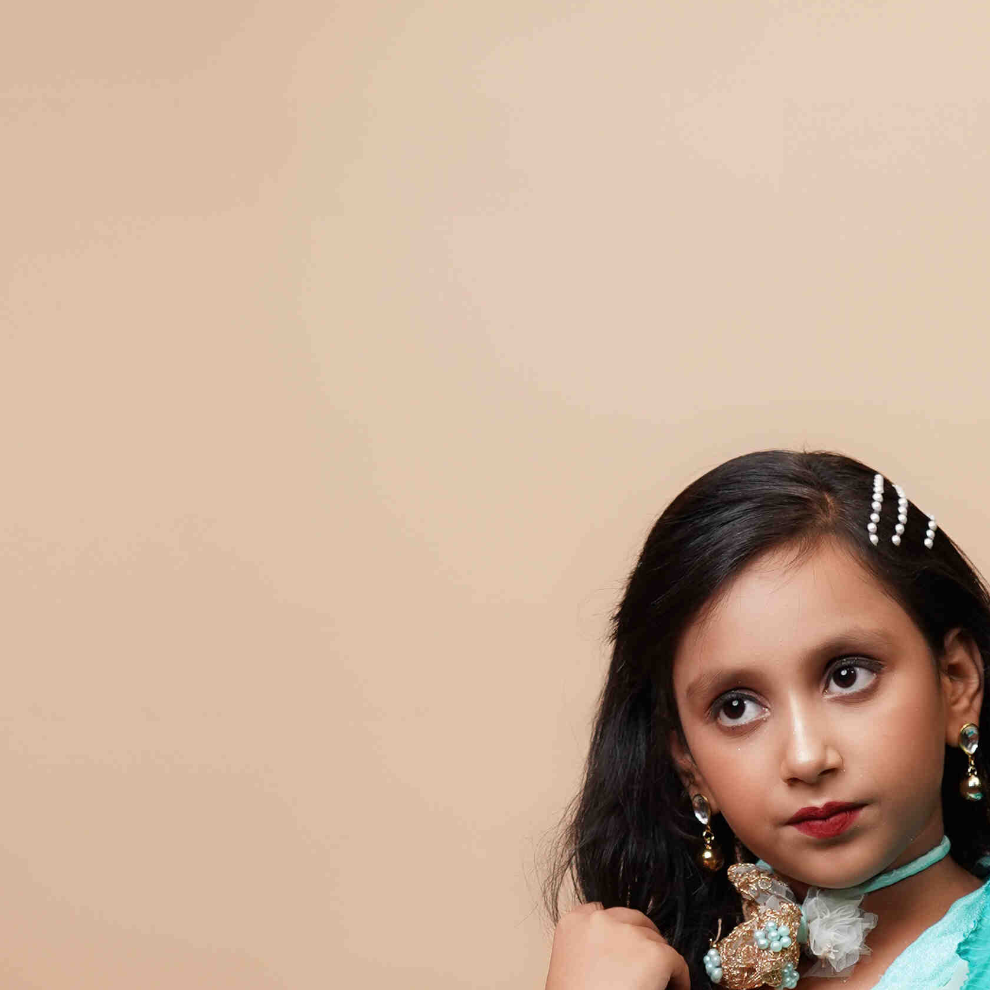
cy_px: 1675
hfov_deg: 11.3
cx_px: 1057
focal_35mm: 152
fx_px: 4918
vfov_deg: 10.9
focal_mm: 50
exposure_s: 1/200
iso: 400
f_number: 2.8
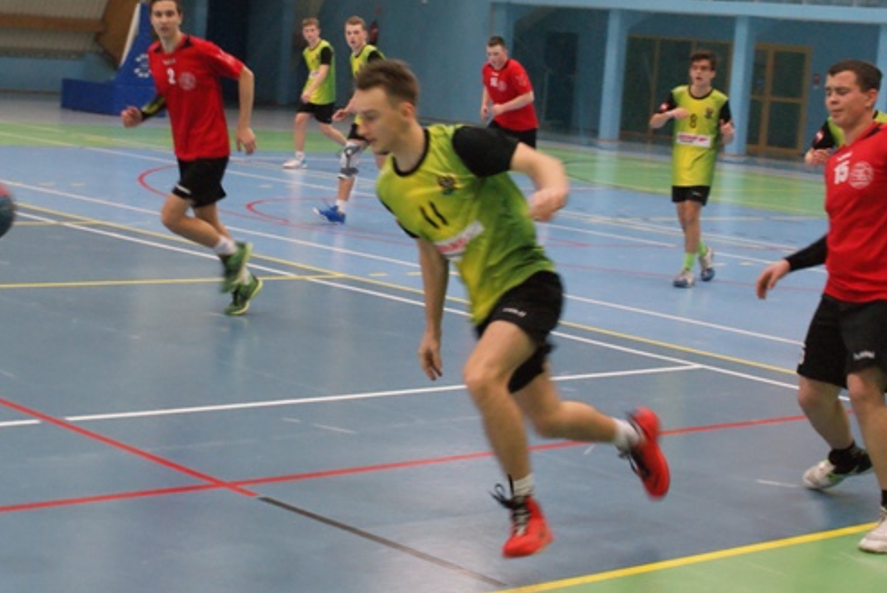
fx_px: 1923
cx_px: 352
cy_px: 294
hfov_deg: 25.9
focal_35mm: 78
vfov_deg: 17.5
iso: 1600
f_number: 7.1
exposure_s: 1/100
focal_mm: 40
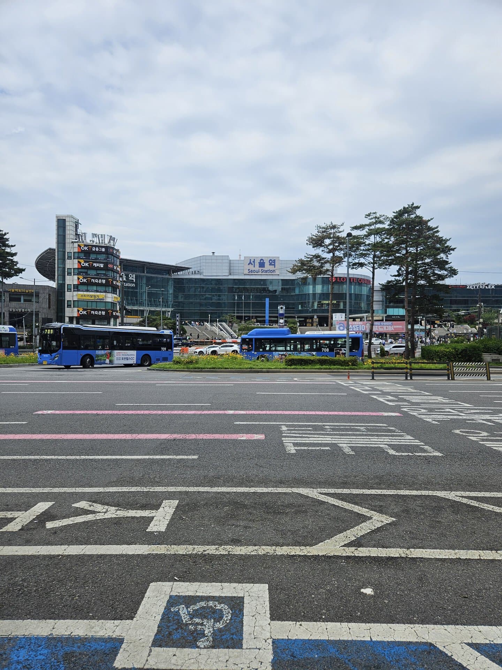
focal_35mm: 23
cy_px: 335
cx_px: 251
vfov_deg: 73.9
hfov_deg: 58.9
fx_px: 445
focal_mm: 5.4
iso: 25
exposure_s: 1/3185
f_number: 1.8
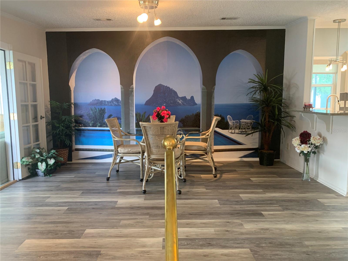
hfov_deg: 67.3
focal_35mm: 26
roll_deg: -0.6
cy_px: 130
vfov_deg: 53.1
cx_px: 174
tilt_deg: -5.6
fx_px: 261
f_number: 1.8
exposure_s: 1/60
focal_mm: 4.25
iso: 250
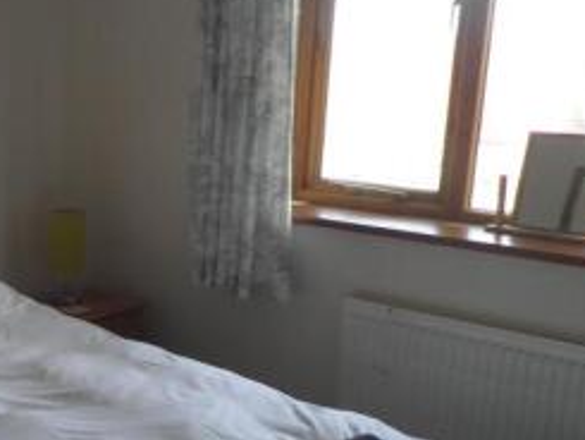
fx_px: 964
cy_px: 314
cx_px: 56
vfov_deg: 25.5
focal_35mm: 57
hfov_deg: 32.1
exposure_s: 1/50
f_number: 3.3
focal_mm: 4.3
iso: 64
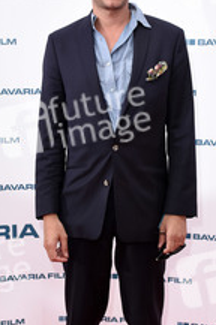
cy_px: 198
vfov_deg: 24.5
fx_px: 749
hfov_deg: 16.4
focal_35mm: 83
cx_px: 117
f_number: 6.3
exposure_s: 1/160
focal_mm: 30
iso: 800
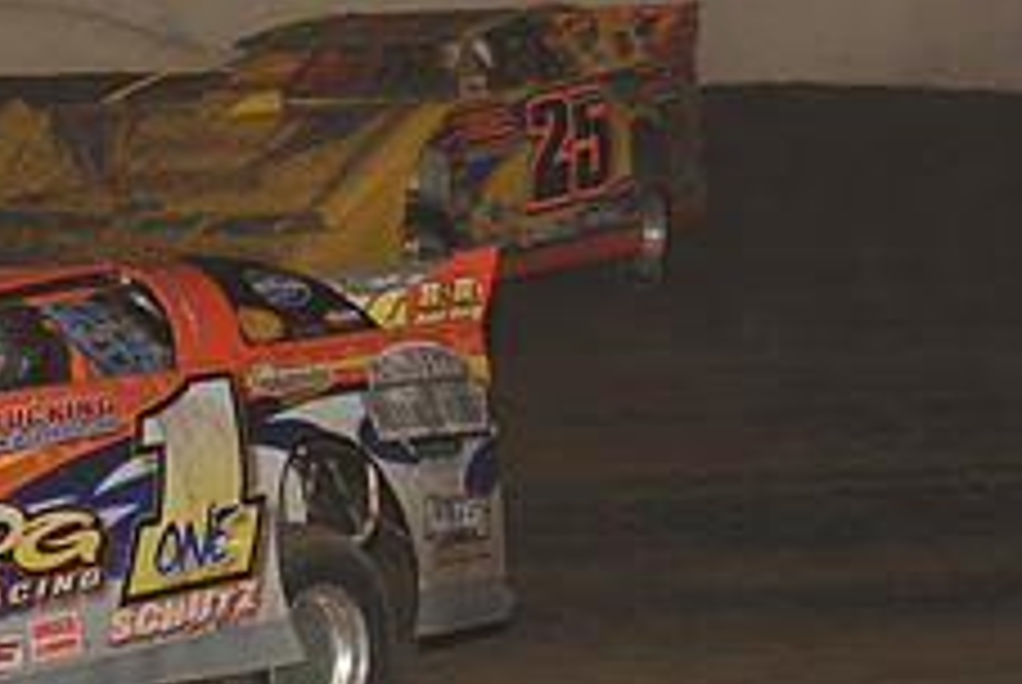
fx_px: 5799
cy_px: 360
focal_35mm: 204
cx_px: -257
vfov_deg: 6.8
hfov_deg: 9.9
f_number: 6.3
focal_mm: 80
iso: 640
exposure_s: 1/320
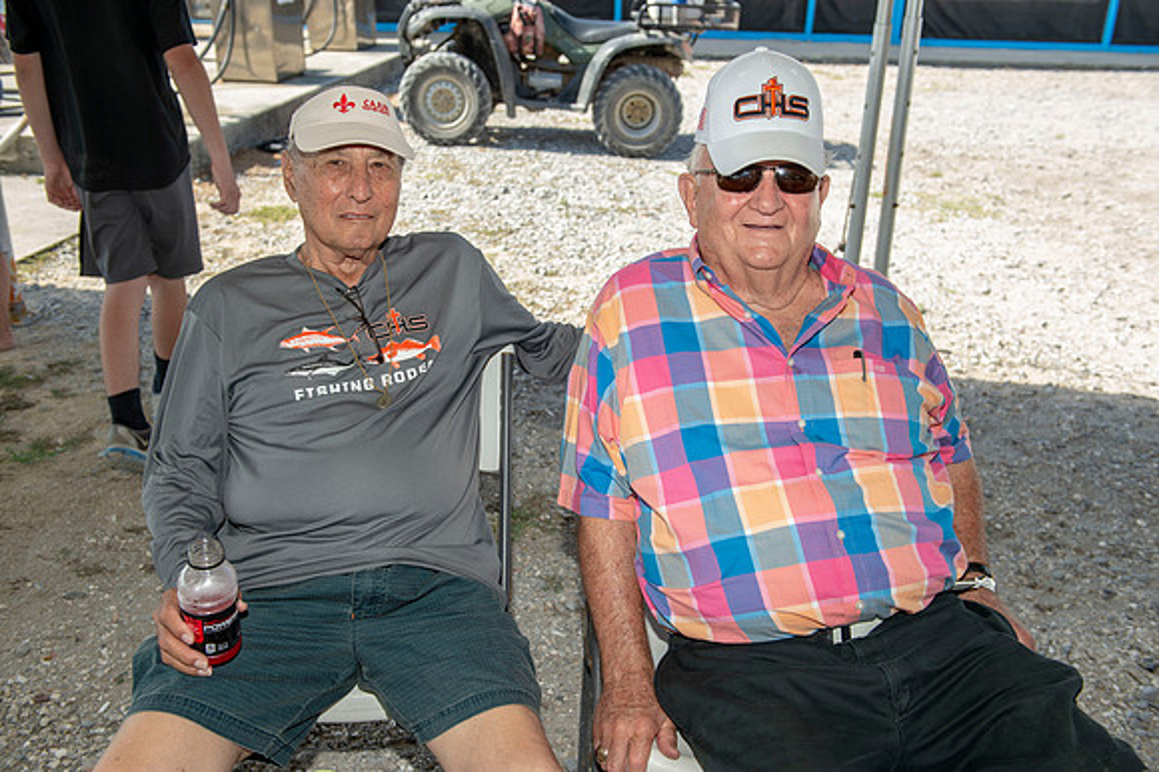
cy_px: 386
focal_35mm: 35
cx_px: 580
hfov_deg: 54.5
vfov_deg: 37.8
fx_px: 1126
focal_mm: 35
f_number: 5
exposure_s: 1/200
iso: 125
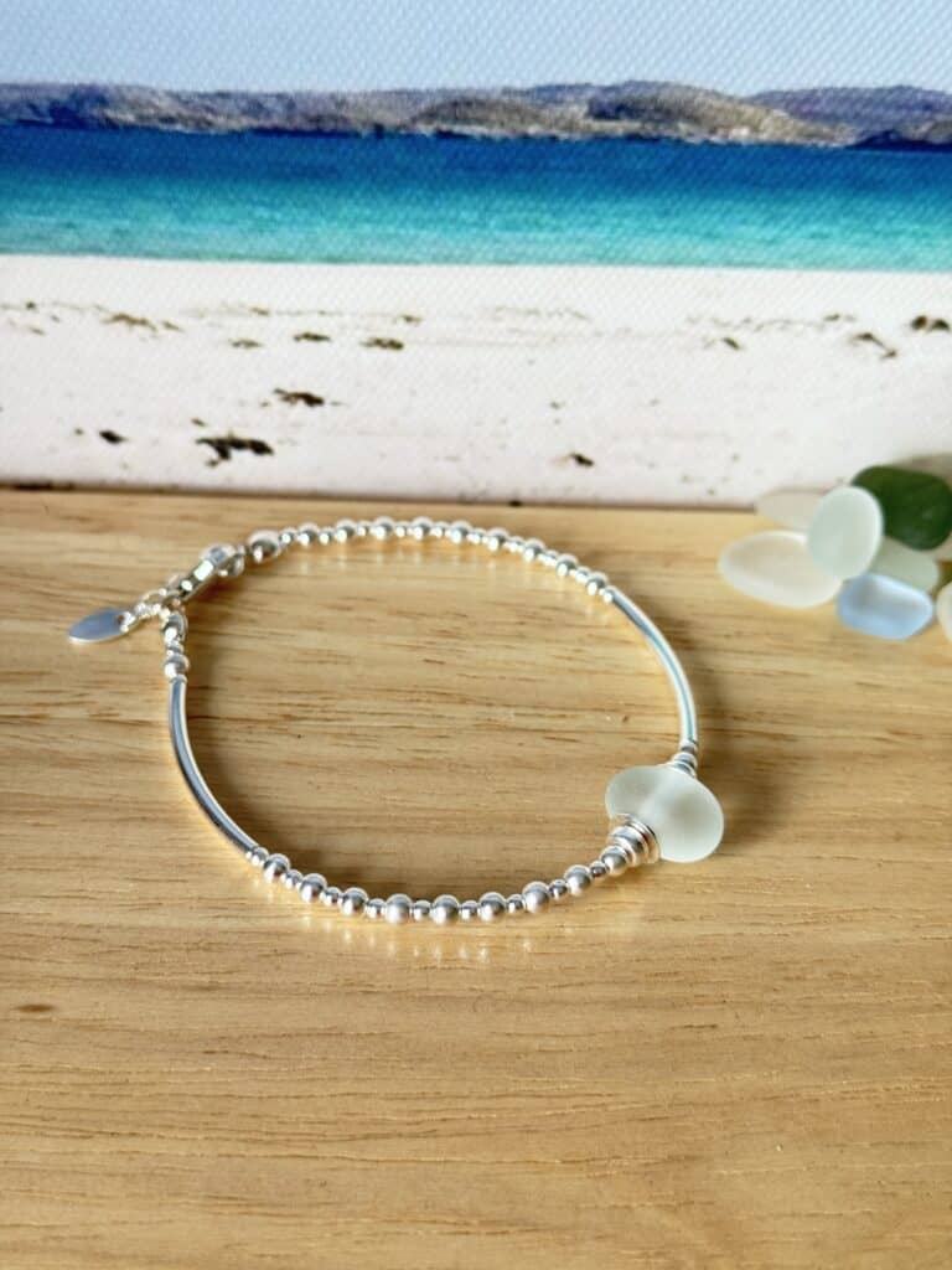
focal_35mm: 48
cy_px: 635
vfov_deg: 39.7
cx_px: 476
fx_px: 1760
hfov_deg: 30.3
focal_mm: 6.76
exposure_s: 1/60
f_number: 1.78
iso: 125
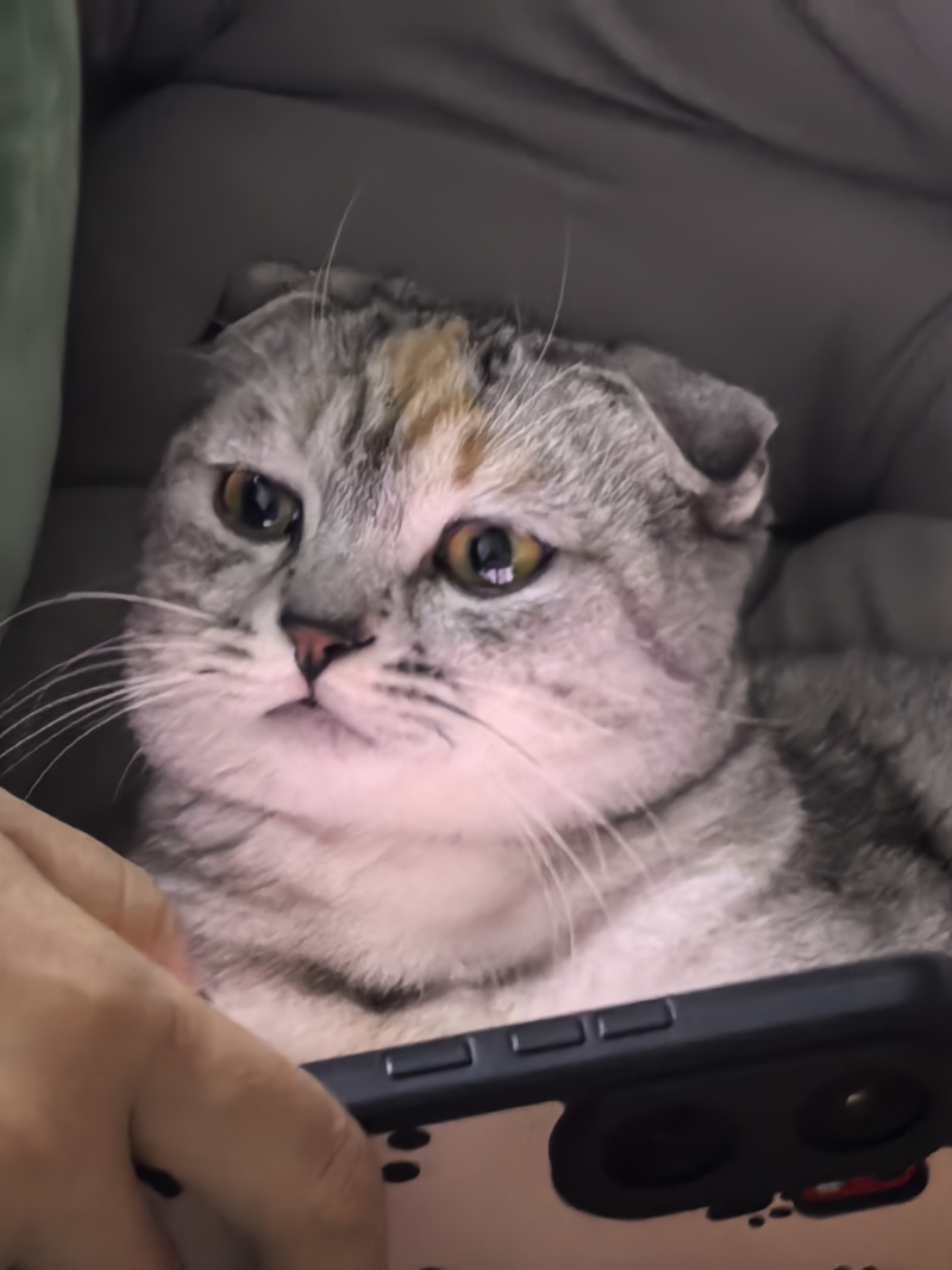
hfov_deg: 9.6
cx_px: 476
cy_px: 635
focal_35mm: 154
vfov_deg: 12.8
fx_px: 5648
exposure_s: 1/19.8
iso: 1000
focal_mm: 6.98
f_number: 1.4
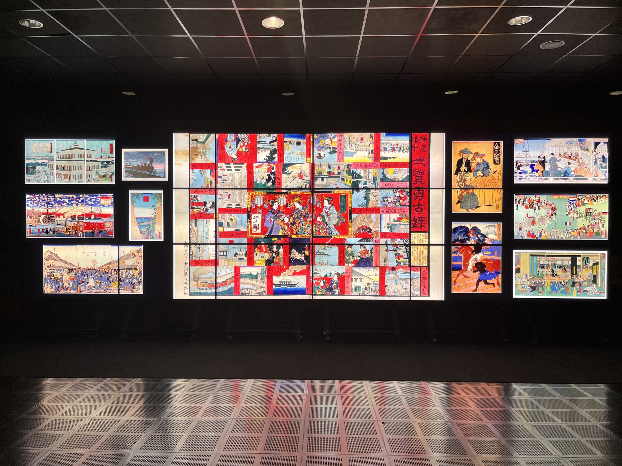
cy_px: 233
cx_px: 311
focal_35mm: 26
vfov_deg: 53.1
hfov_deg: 67.3
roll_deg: -0.6
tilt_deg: +0.2
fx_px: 467
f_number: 1.6
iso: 100
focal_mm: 5.1
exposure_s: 1/120
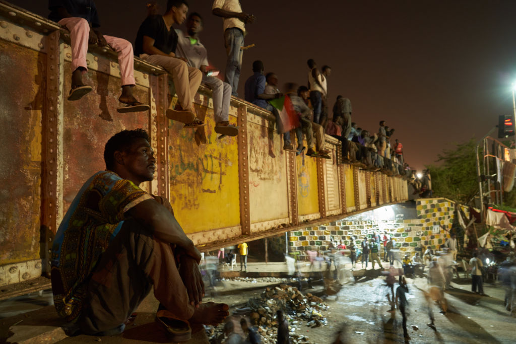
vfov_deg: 51.3
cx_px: 258
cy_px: 172
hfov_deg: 71.5
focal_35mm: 25
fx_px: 358
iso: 1000
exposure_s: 1/2
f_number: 4
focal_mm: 25
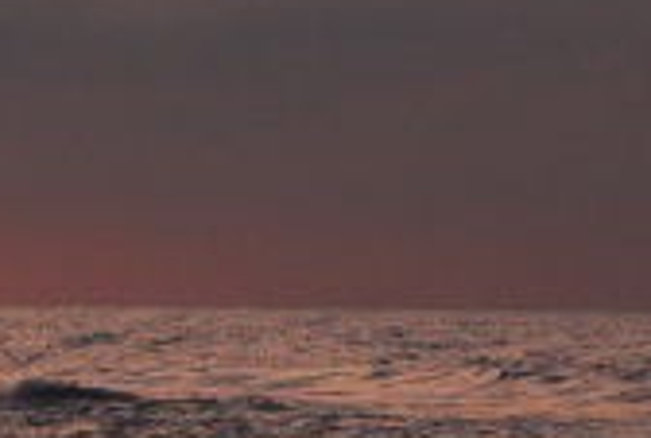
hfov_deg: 3.8
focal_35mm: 541
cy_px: -217
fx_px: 9807
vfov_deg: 2.6
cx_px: -219
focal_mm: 95
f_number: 5.3
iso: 100
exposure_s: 1/100
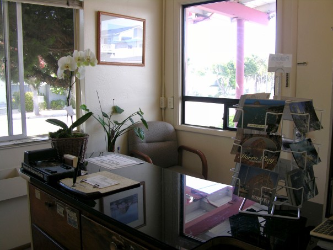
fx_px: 337
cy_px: 125
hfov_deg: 52.6
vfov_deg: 40.7
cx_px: 166
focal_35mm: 35
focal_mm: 8.9
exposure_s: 1/47.2
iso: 50
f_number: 3.2
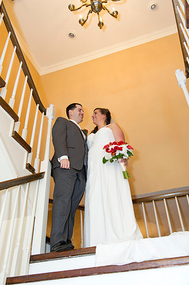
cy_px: 142
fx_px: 253
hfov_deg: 41.0
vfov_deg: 58.8
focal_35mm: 32
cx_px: 94
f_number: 5
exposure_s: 1/100
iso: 1000
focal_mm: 32
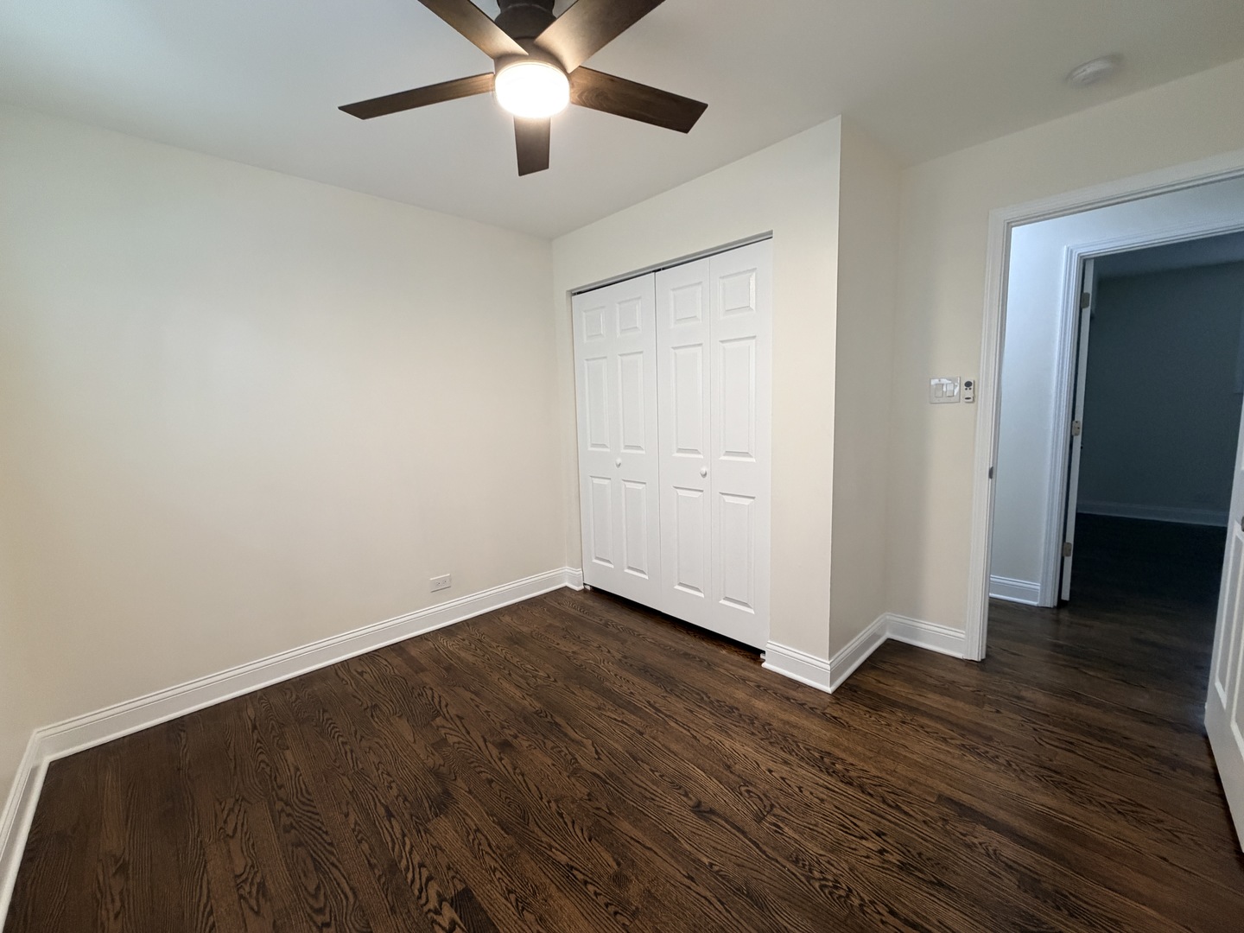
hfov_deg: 102.1
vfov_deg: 85.7
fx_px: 503
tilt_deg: -6.0
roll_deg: +2.5
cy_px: 466
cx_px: 622
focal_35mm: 14
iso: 320
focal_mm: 2.22
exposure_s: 1/120
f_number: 2.2
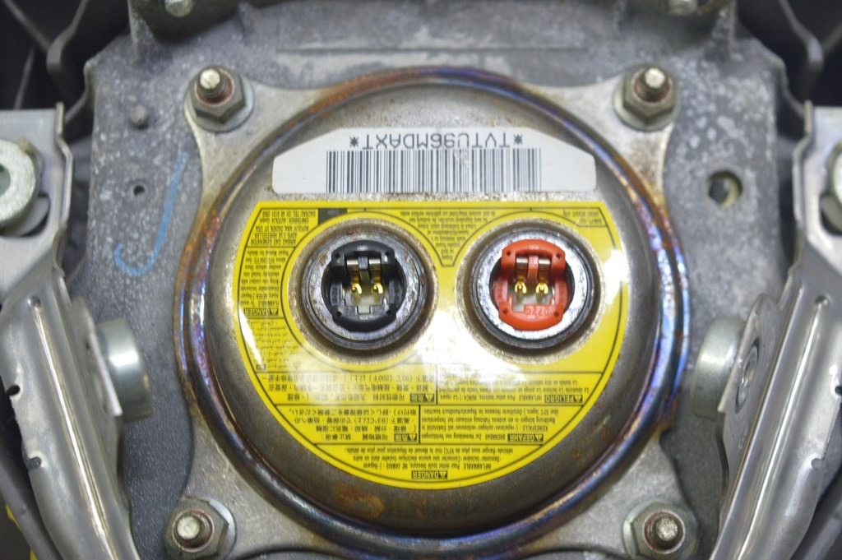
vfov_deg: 19.7
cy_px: 280
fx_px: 1612
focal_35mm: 69
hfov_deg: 29.3
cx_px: 421
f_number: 5.6
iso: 400
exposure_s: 1/20
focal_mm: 46
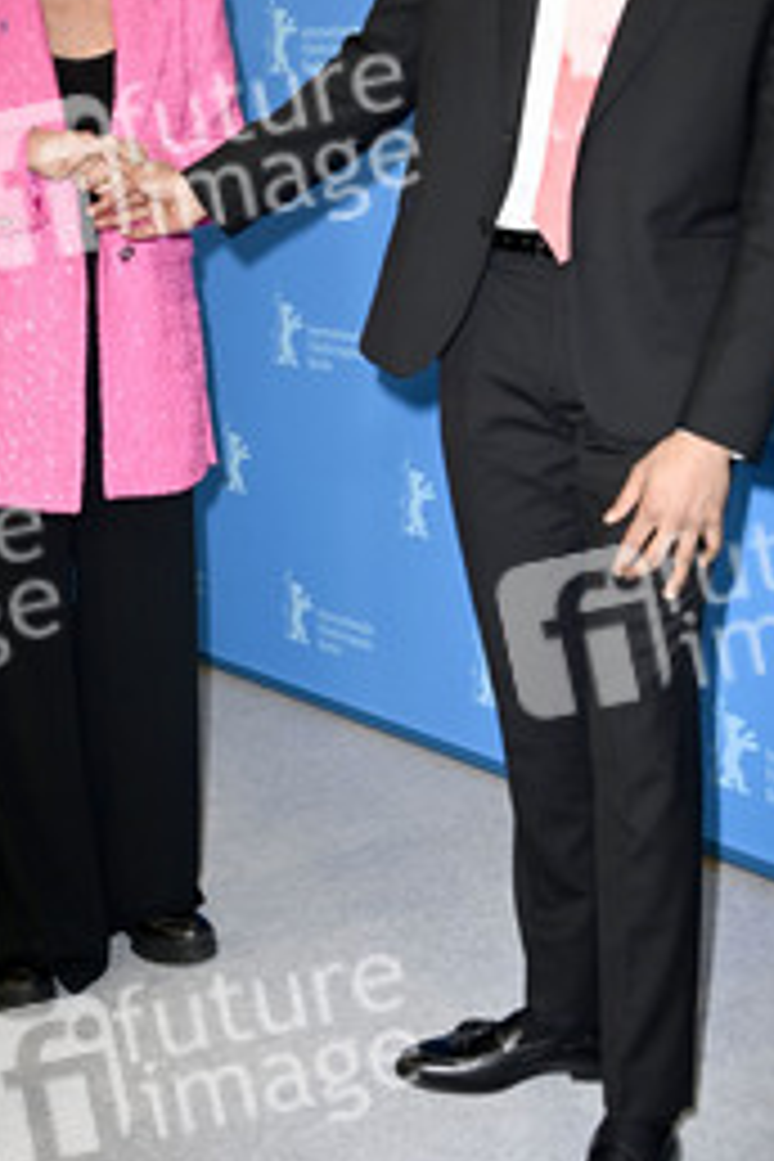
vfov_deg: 32.1
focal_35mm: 62
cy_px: 387
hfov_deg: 21.9
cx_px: 320
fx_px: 1999
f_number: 5.6
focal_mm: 40
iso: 800
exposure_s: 1/200
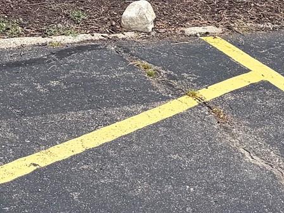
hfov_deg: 17.6
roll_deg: -0.2
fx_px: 902
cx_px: 20
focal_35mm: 110
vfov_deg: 11.5
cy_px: -275
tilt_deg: +2.7
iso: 80
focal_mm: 6.76
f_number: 1.78
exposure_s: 1/2907
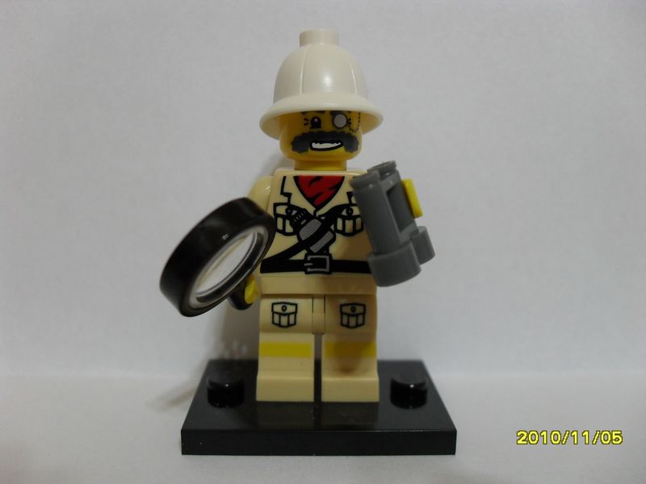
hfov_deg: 52.6
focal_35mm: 35
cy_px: 242
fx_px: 653
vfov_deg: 40.7
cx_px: 323
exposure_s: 1/20
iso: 200
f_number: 2.8
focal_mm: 6.2
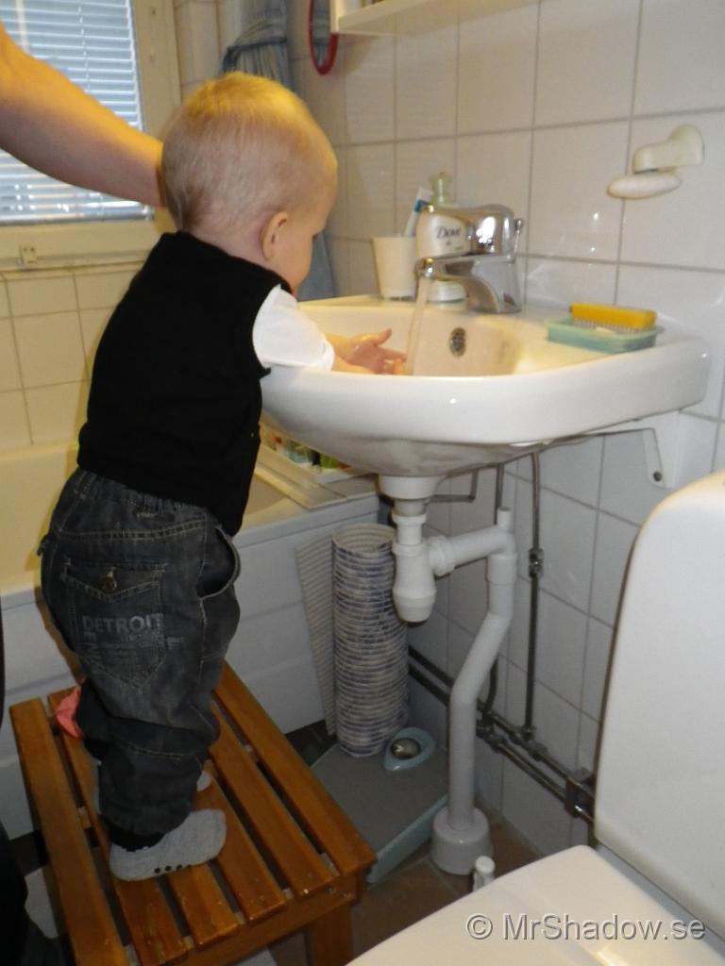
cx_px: 362
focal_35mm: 28
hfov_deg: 49.7
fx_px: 782
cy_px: 483
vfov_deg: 63.4
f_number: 3.5
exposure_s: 1/50
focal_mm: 5
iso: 400
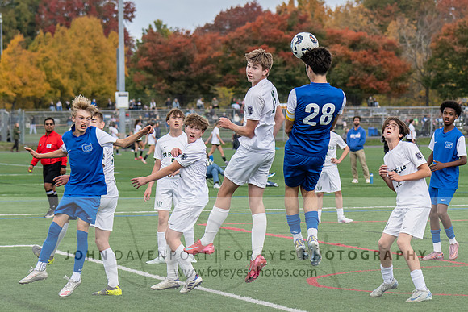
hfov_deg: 10.8
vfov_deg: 7.2
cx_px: 262
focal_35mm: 191
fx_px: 2480
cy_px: 116
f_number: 5
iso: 560
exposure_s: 1/1000
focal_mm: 116
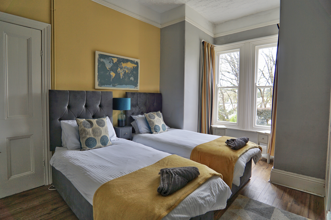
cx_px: 166
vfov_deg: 67.4
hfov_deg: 90.0
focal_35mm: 18
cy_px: 110
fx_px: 165
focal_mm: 12
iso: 100
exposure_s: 1/100
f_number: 3.5
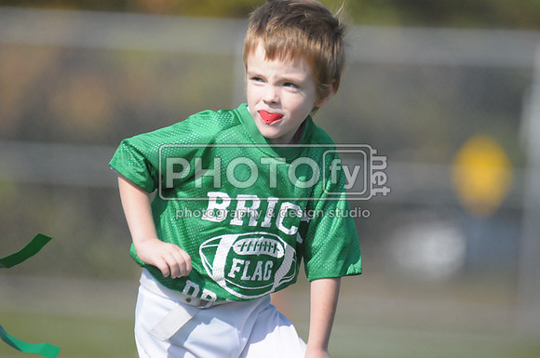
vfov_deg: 2.4
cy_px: 179
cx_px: 270
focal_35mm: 570
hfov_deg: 3.6
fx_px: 8538
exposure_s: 1/8000
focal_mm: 380
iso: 1600
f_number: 4
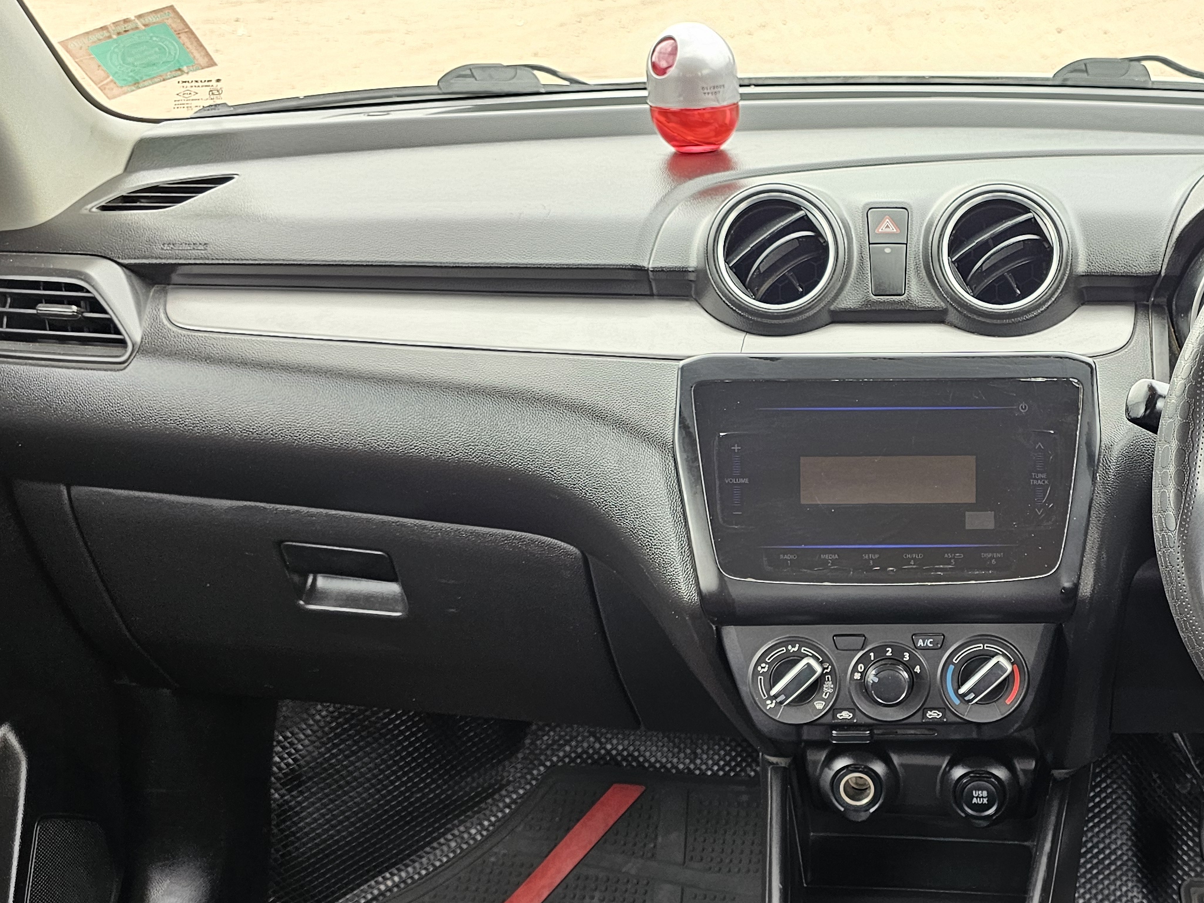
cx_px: 895
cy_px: 713
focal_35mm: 45
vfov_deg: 31.4
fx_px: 1565
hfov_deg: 40.9
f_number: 1.7
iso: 125
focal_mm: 6.3
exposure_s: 1/100
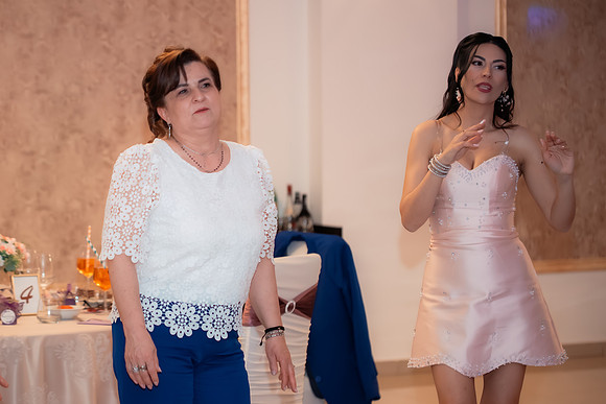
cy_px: 230
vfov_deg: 11.1
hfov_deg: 16.6
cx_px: 196
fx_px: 2074
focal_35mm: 123
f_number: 2.8
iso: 2000
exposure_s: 1/250
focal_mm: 90
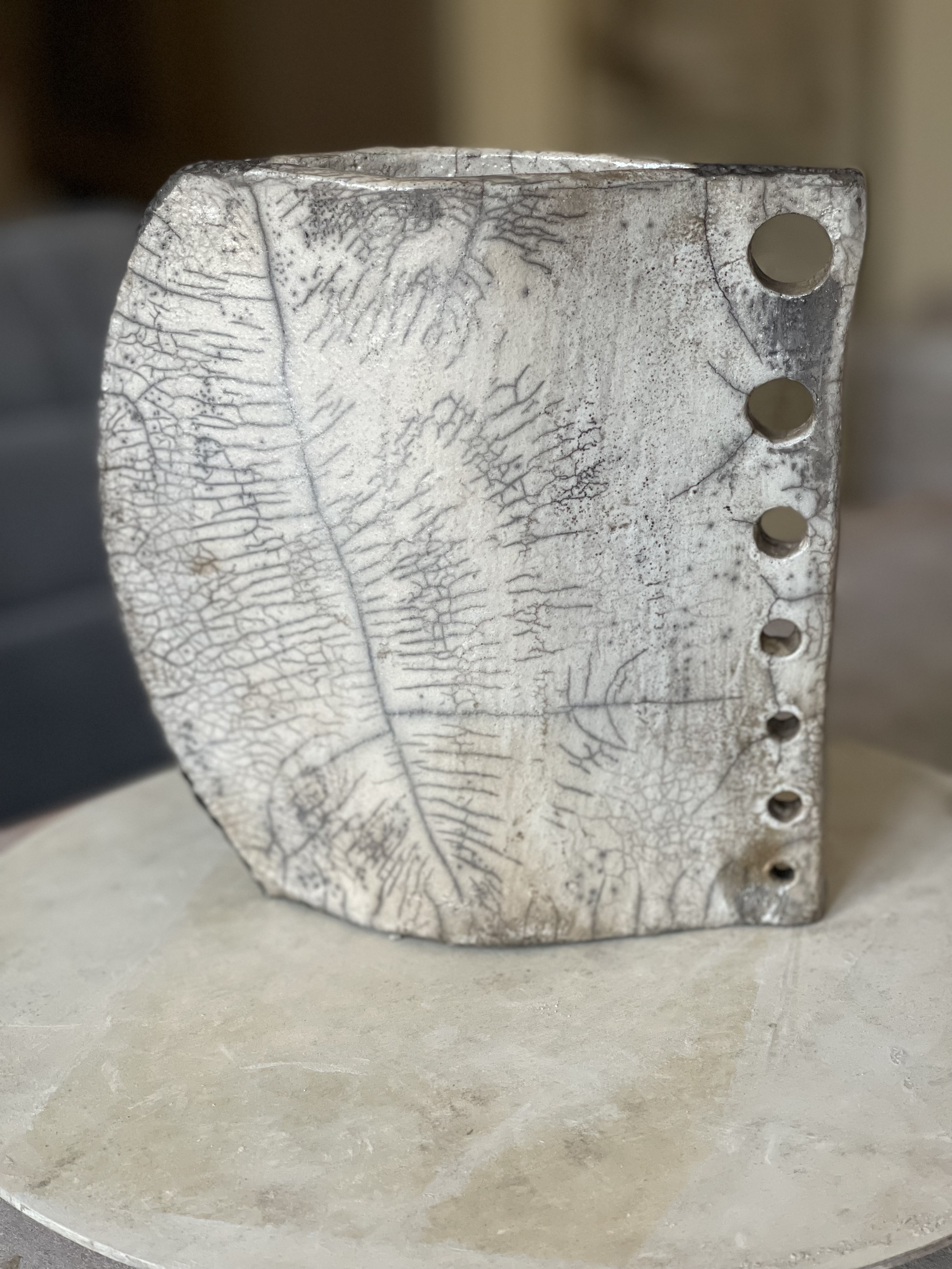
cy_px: 634
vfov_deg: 30.3
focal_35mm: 64
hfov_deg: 22.9
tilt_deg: -18.8
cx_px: 476
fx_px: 2347
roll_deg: +3.1
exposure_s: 1/121
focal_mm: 7.5
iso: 250
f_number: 2.2
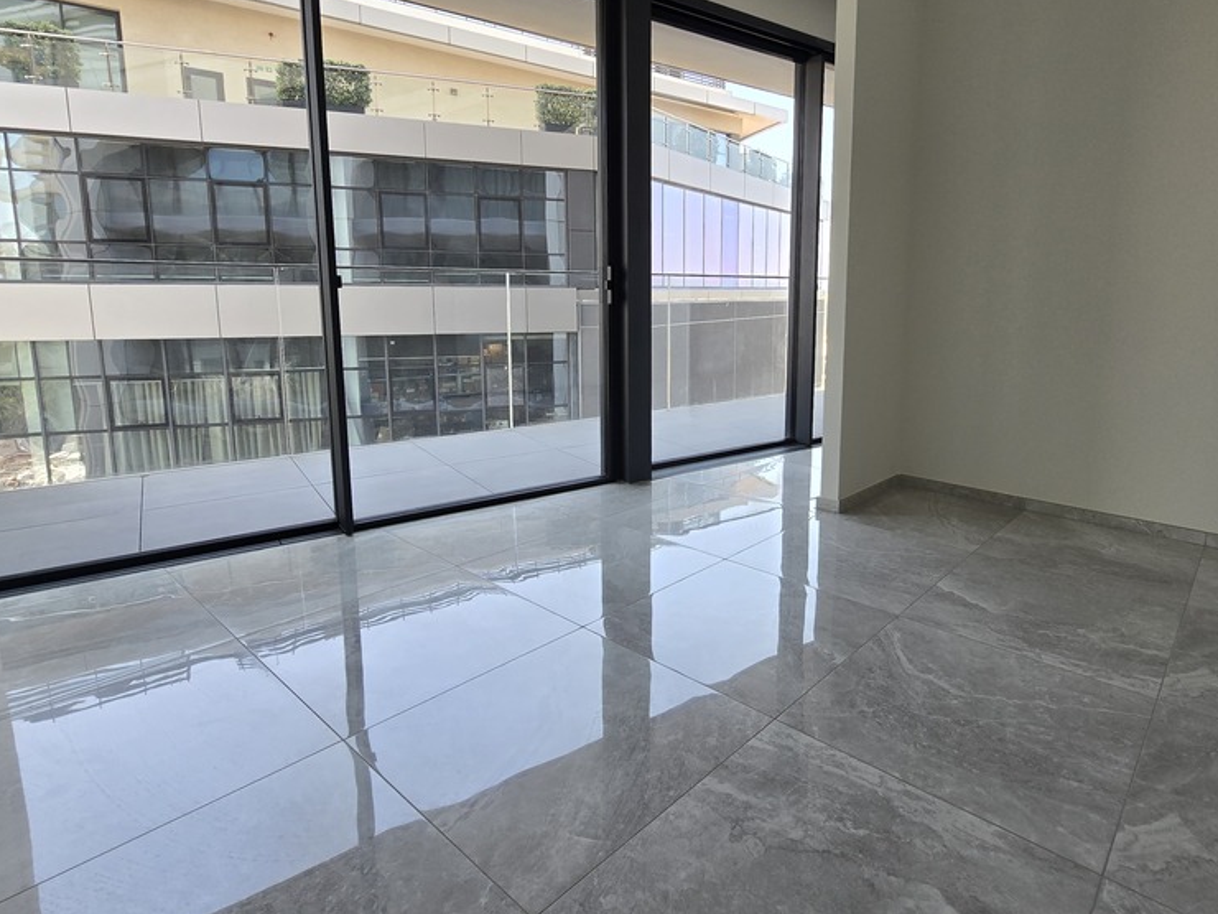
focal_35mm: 18
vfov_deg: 71.3
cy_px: 400
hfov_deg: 87.1
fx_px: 633
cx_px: 703
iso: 50
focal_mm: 2.2
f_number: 2.2
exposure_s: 1/107
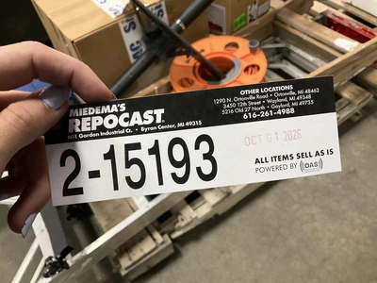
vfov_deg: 48.2
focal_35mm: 29
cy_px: 142
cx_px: 188
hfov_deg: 61.7
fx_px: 316
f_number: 1.8
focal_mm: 3
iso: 250
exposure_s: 1/60
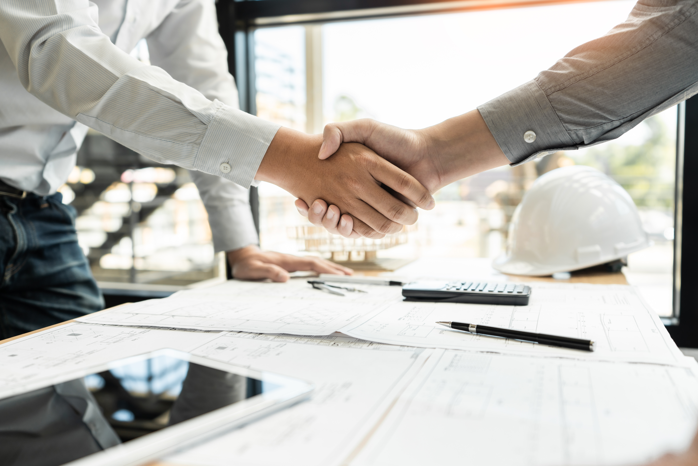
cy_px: 233
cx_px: 349
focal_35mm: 35
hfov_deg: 54.4
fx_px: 679
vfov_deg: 37.9
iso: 200
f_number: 2.8
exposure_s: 1/250
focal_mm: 35
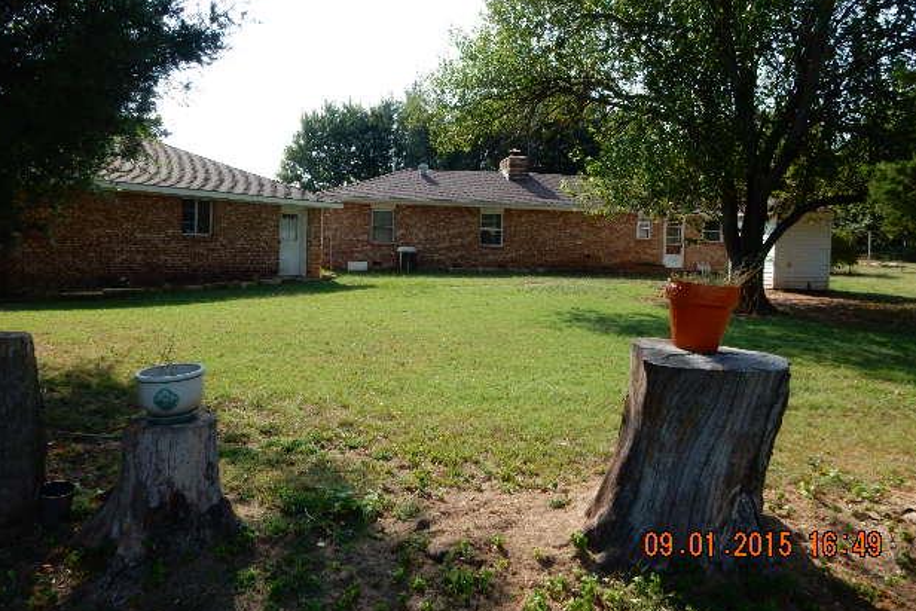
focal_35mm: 27
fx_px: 687
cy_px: 262
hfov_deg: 67.4
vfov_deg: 47.8
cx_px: 462
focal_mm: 4.5
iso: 125
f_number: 3.7
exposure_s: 1/640
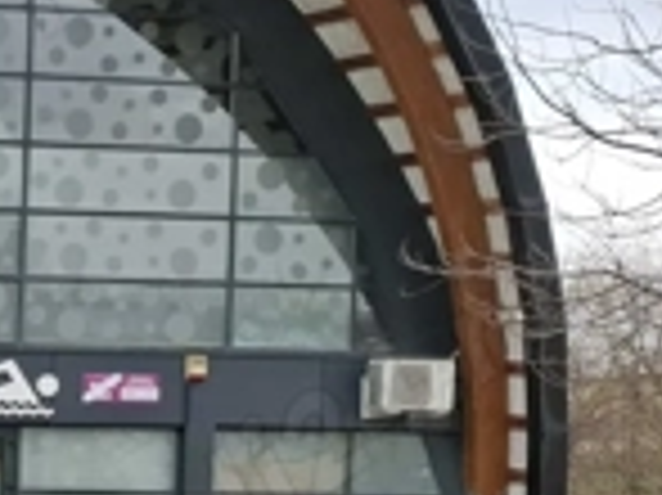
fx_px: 1796
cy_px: 522
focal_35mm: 94
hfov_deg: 16.2
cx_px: -662
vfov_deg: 15.4
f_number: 1.8
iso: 50
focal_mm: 5.54
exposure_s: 1/233
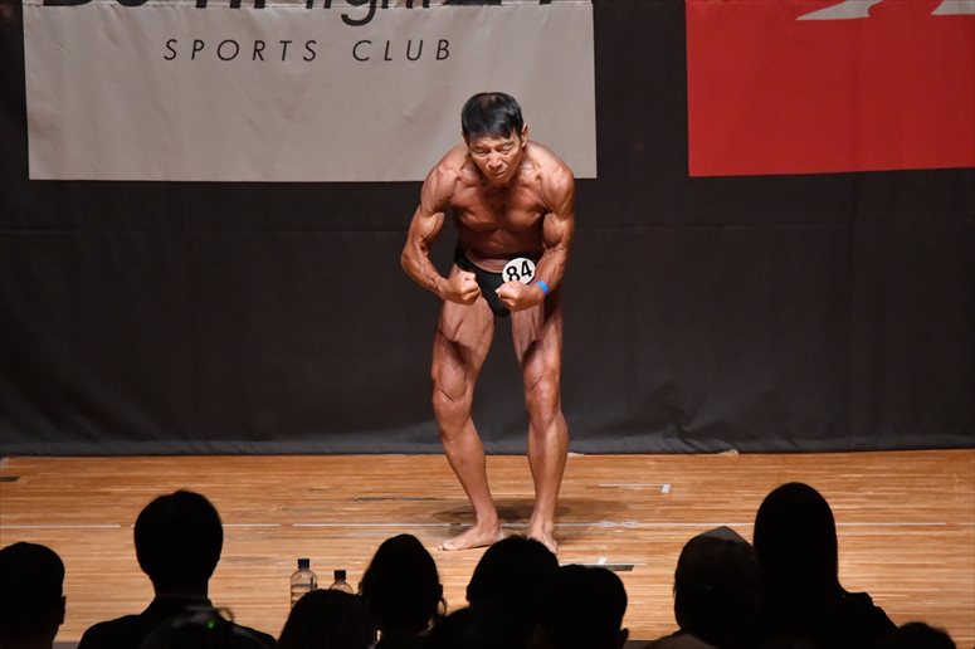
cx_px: 488
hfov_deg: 7.2
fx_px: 7715
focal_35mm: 285
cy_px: 324
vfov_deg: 4.8
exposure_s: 1/400
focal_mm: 190
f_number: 5.6
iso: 10000
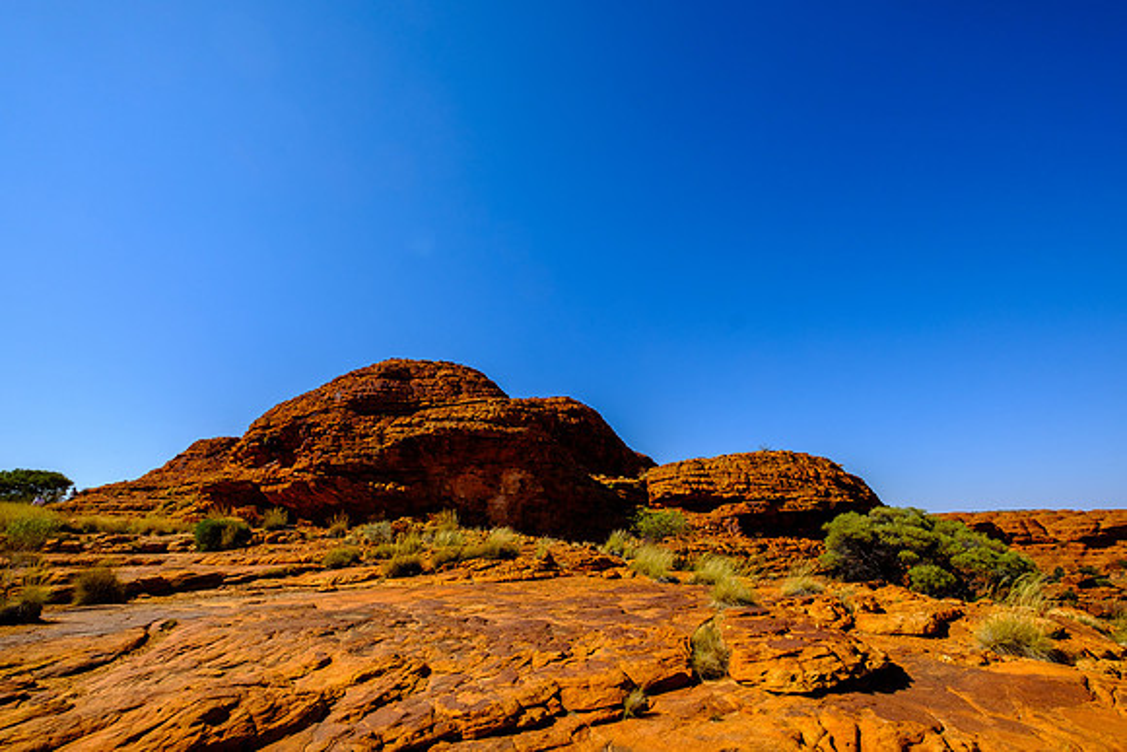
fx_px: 470
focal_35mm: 15
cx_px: 564
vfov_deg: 77.4
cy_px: 376
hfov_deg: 100.4
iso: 200
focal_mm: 10
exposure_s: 1/800
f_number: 8
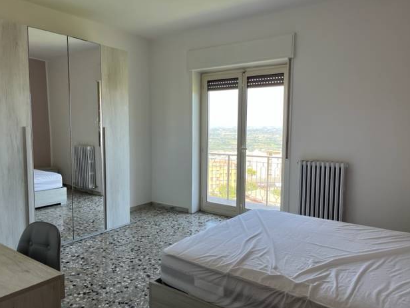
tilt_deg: -6.3
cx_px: 200
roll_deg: +0.0
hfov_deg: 65.3
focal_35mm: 27
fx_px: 320
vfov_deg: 51.3
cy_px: 158
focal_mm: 5.1
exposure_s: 1/185
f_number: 1.6
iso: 40
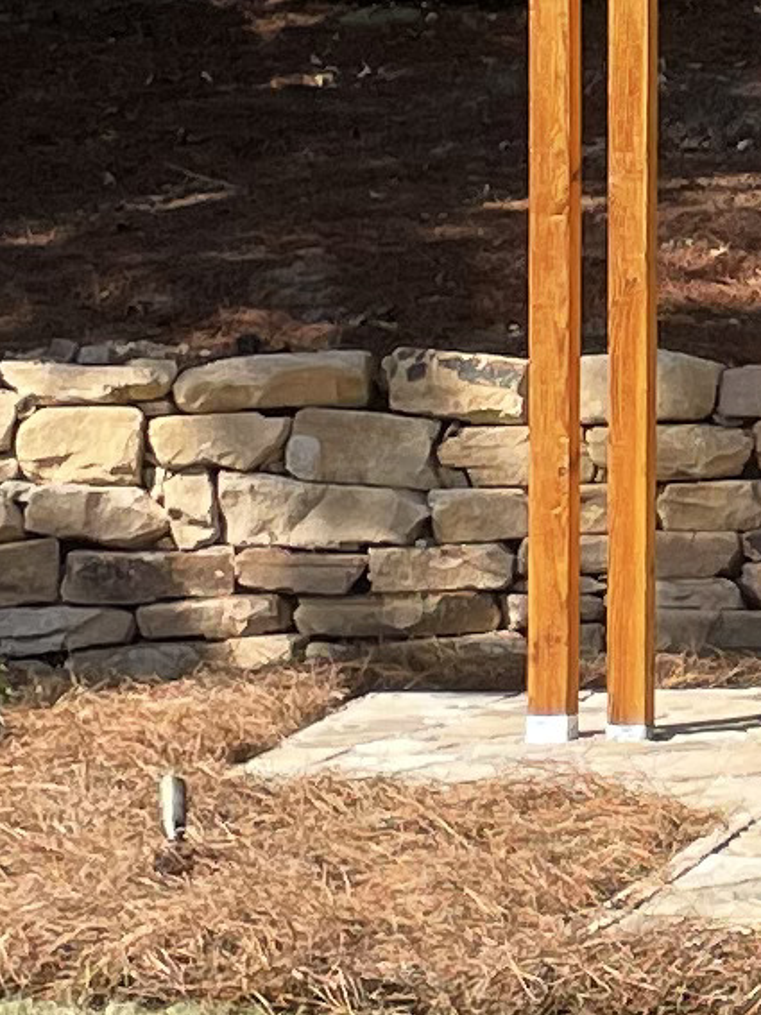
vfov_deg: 10.7
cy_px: 270
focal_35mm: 185
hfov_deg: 7.6
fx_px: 5425
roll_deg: +1.9
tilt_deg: +0.9
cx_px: 1674
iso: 32
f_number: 1.6
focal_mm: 4.2
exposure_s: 1/1575
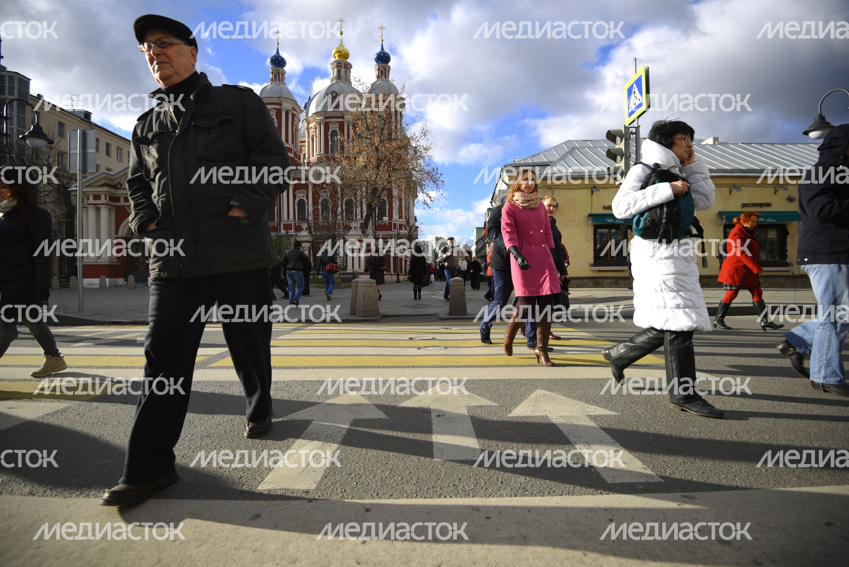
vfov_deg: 73.8
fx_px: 377
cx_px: 424
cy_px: 284
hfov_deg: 96.7
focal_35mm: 16
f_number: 4
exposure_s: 1/250
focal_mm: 16
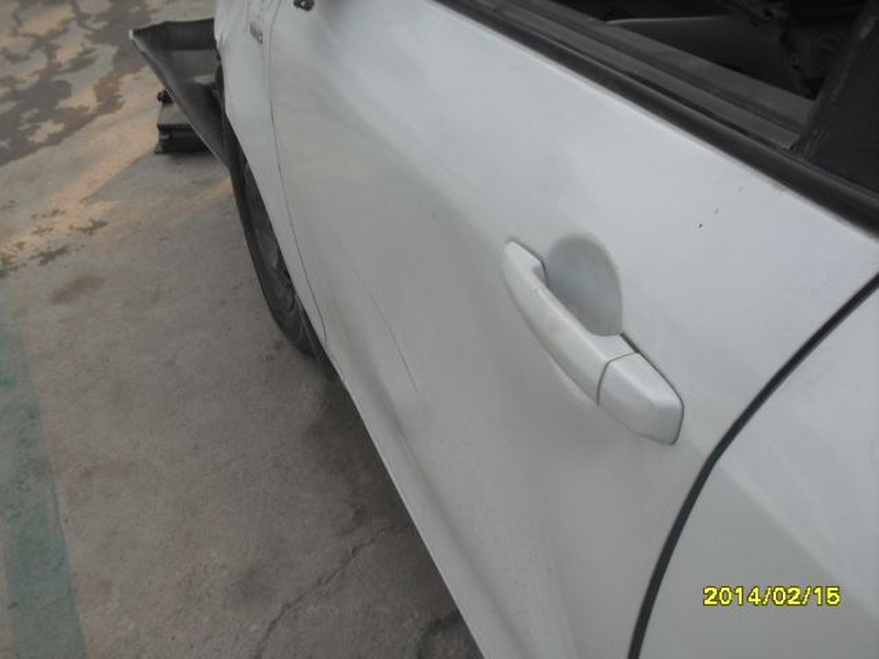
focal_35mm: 38
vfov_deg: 37.7
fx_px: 965
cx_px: 440
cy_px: 330
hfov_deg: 49.0
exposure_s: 1/60
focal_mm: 6.3
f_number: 8.3
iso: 80
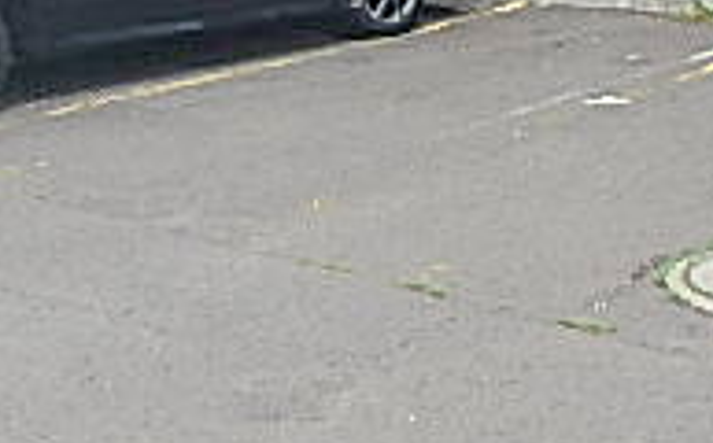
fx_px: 1436
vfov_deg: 17.0
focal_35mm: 74
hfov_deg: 27.2
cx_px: 587
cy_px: -37
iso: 125
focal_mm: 3.7
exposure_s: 1/125
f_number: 3.5
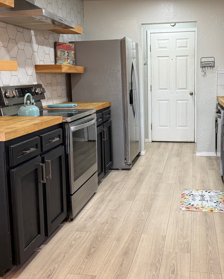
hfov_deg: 37.1
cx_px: 140
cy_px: 113
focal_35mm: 40
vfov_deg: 45.6
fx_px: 331
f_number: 1.78
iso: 125
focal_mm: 6.76
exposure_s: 1/60
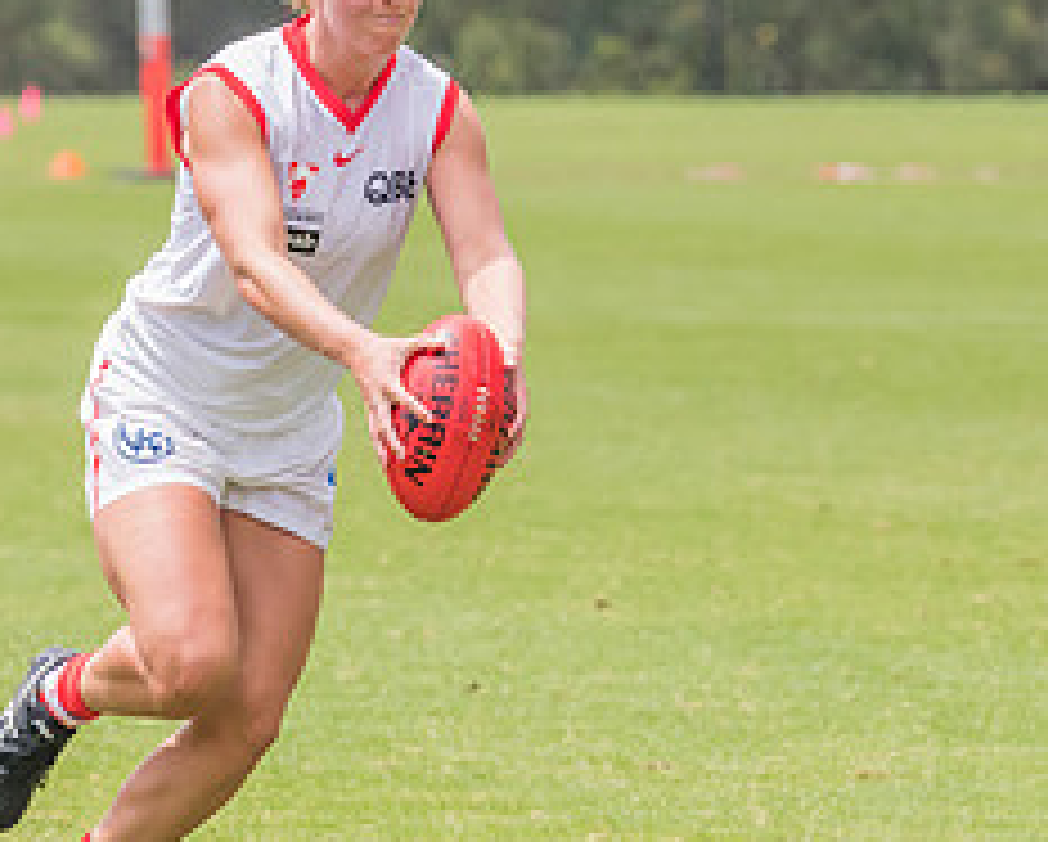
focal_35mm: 1078
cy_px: 160
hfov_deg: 1.8
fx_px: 33478
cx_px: 305
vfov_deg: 1.4
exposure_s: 1/1250
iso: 800
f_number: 9
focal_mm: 300
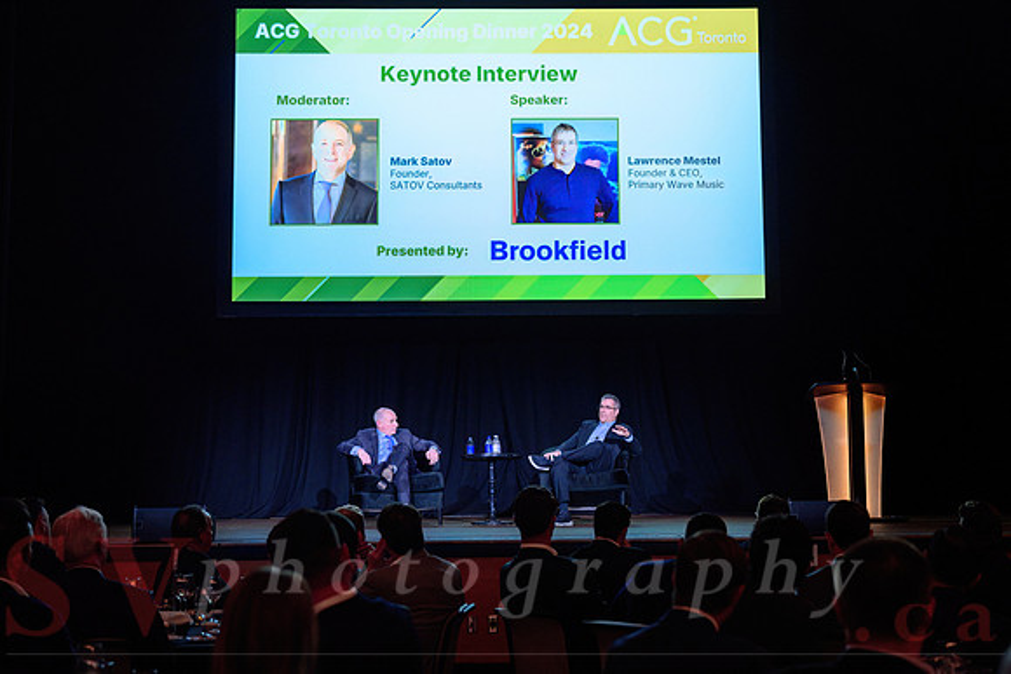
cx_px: 506
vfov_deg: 26.2
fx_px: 1450
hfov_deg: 38.4
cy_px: 337
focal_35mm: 52
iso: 1600
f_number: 3.2
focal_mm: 51
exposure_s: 1/100
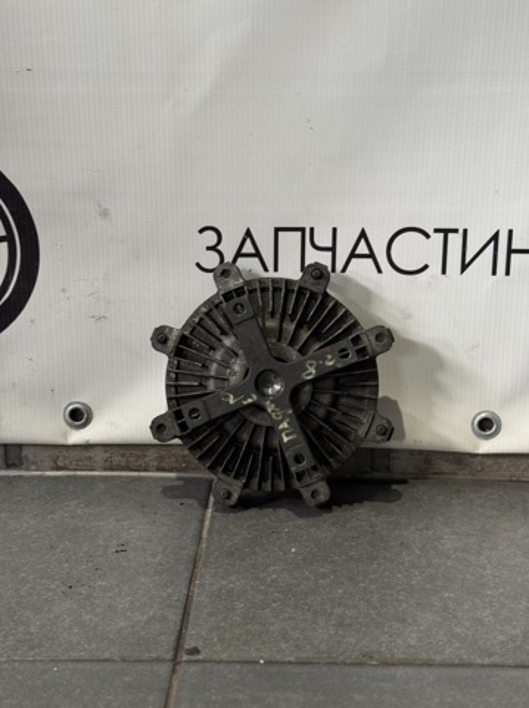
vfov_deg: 39.7
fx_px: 980
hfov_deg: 30.2
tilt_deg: -14.3
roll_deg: -0.7
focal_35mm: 48
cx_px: 264
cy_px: 354
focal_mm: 6.76
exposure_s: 1/50
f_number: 1.78
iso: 64
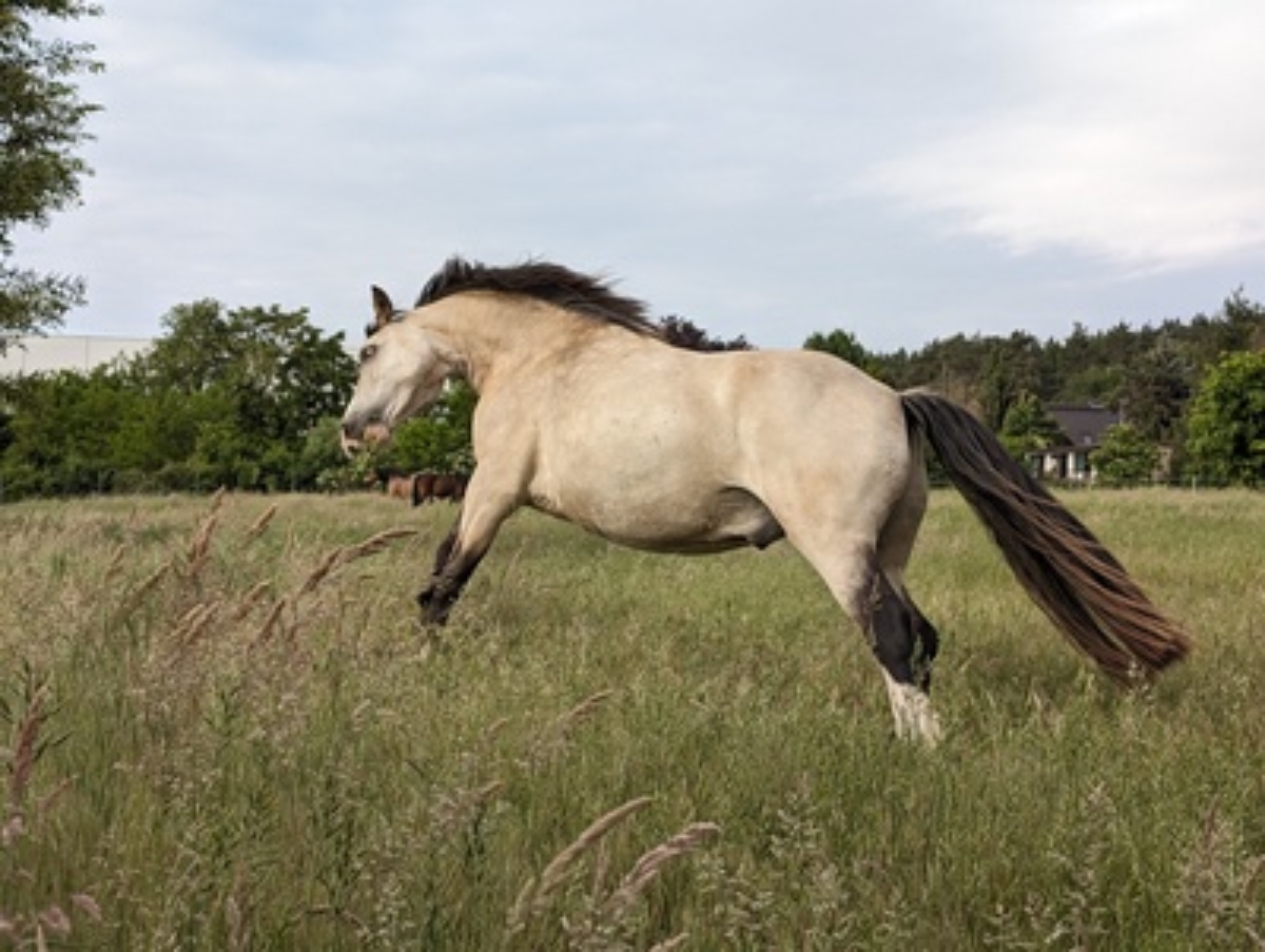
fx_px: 1793
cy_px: 476
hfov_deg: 38.9
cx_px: 632
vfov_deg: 29.7
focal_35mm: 49
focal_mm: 6.9
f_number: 1.68
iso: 22
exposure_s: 1/540
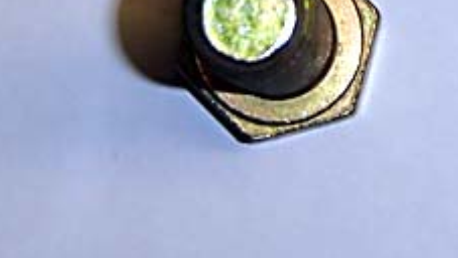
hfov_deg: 9.6
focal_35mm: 224
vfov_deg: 5.4
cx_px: 373
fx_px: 2722
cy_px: -153
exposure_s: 1/80
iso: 200
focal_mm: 13.09
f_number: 5.7
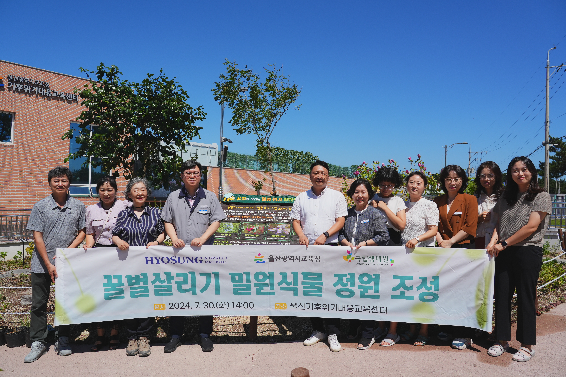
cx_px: 283
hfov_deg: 69.4
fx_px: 409
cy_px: 188
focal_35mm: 26
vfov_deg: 49.6
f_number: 8
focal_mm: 26
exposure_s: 1/1000
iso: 200
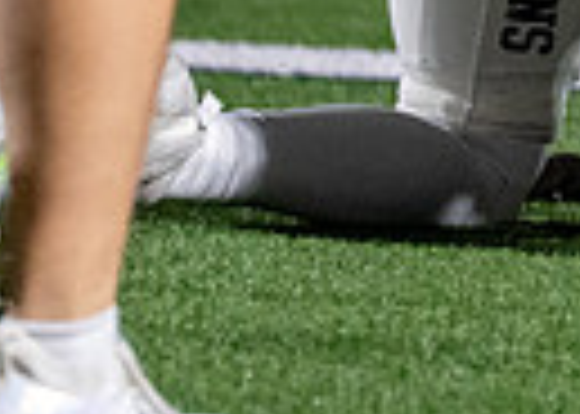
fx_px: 25288
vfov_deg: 0.9
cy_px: -412
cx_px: 971
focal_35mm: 1536
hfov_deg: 1.3
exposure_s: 1/1000
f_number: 2.8
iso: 3200
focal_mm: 200
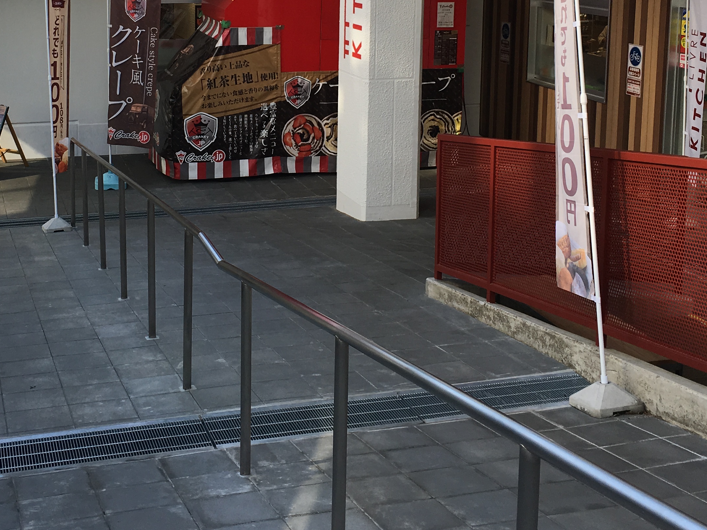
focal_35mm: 54
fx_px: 1103
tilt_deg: -9.1
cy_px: 79
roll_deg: -0.4
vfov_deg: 26.4
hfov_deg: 35.4
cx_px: 285
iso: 25
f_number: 2.2
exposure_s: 1/337
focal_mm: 4.15
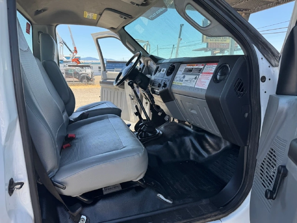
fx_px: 206
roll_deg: +2.4
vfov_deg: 56.8
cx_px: 148
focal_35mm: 24
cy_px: 112
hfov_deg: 71.6
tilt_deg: -12.4
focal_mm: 6.76
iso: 80
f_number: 1.78
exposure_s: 1/522
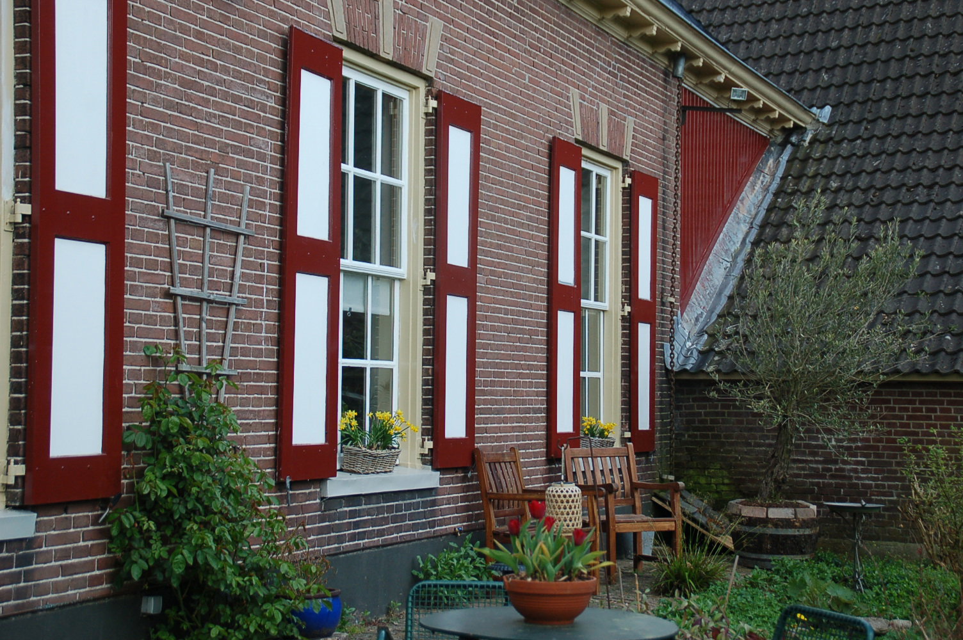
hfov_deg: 35.1
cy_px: 320
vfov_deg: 23.7
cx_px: 482
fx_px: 1523
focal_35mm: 57
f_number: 4.5
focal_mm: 38
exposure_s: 1/800
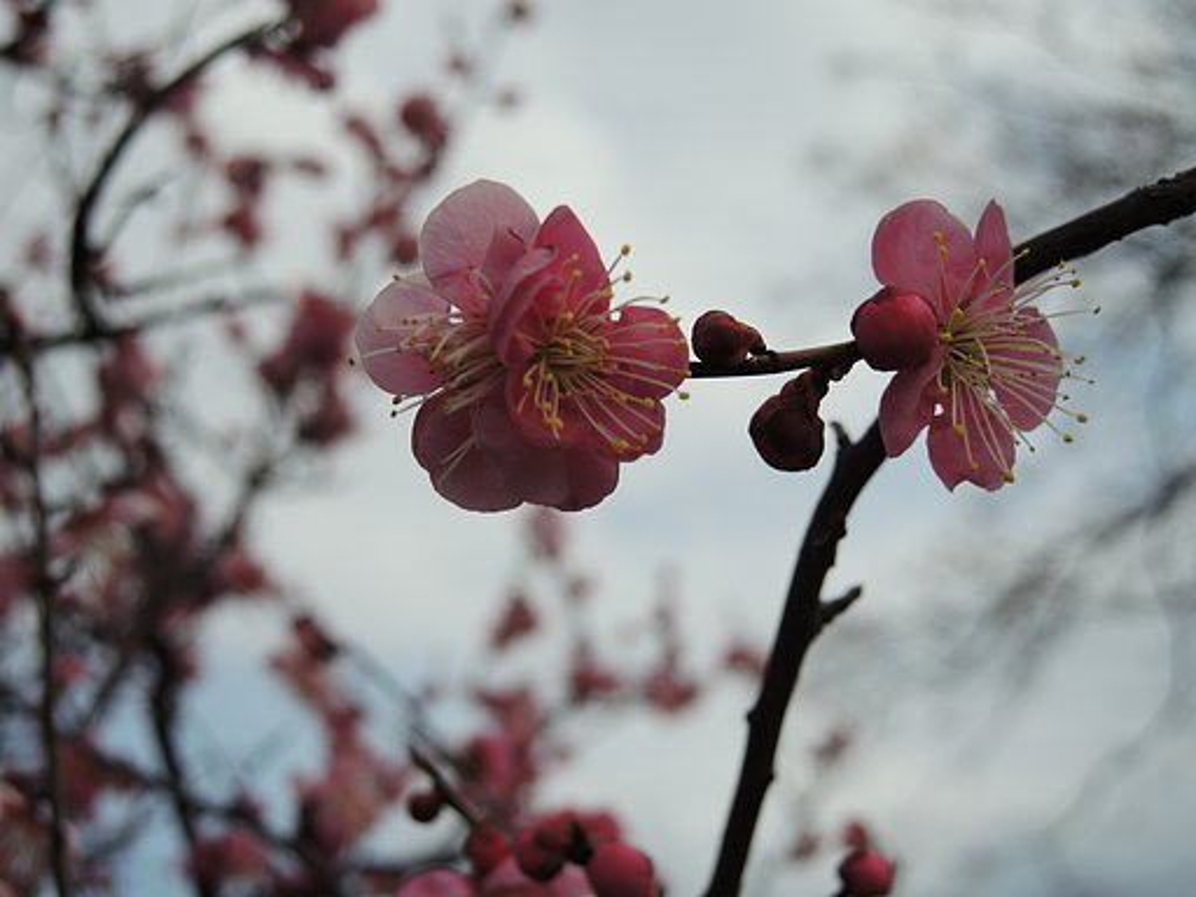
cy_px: 448
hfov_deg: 38.2
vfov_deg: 29.1
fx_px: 1728
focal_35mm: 50
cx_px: 598
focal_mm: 11
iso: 80
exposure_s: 1/250
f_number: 2.8
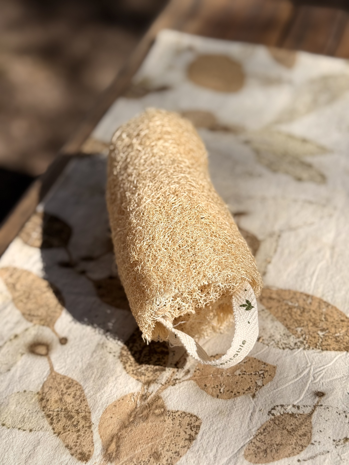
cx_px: 174
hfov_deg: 30.3
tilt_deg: -45.4
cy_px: 232
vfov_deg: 39.7
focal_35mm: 48
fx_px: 645
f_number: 1.78
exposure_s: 1/8772
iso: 64
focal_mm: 6.76
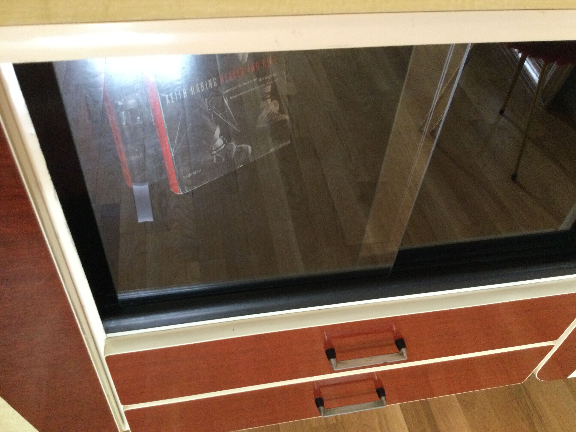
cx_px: 288
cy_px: 216
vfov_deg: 45.4
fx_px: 516
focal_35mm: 31
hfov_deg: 58.4
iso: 200
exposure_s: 1/20
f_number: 2.4
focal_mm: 3.3
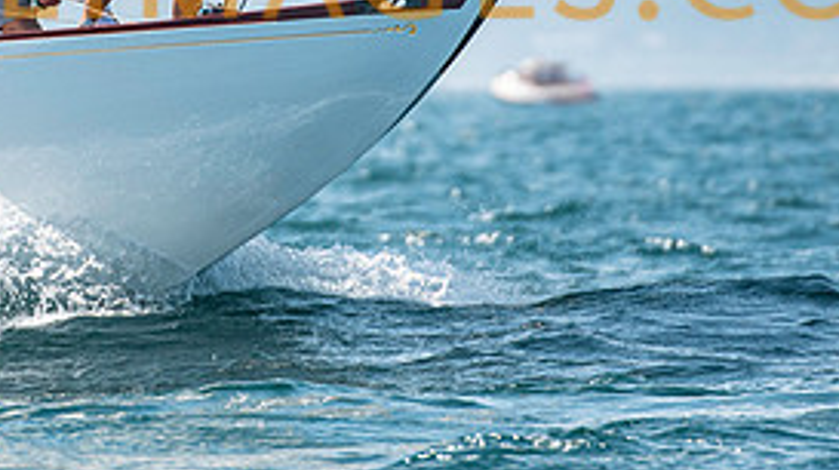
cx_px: 108
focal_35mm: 1337
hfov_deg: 1.6
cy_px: -45
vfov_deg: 0.9
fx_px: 29718
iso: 400
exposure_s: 1/2500
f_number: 5
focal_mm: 400
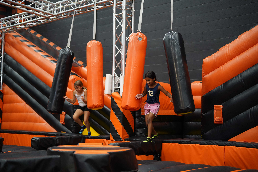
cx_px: 129
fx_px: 358
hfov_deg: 39.6
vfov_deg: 27.0
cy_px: 86
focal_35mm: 50
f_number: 1.4
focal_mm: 50
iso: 1250
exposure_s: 1/200
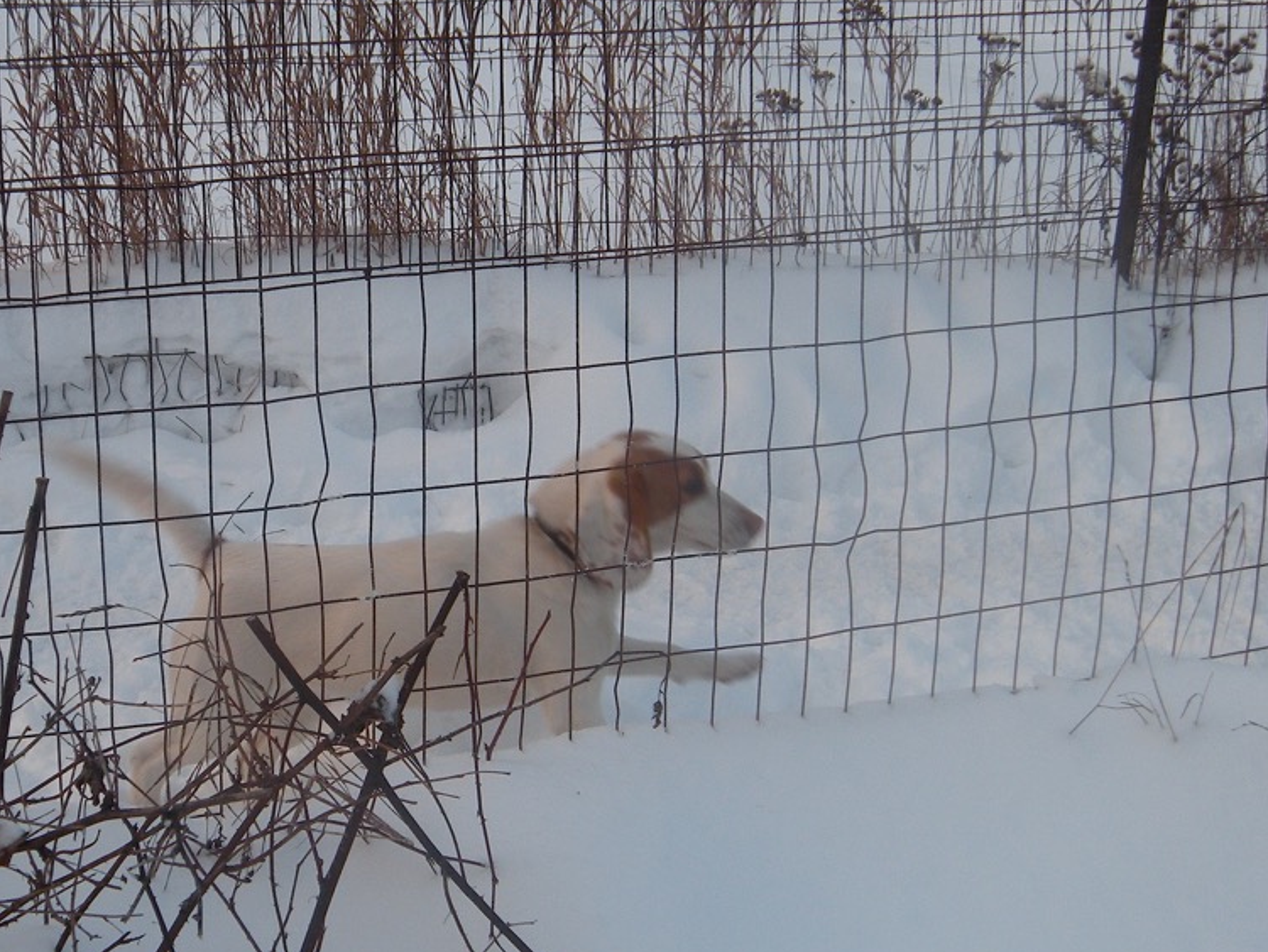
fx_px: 2052
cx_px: 336
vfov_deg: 26.1
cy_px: 465
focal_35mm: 56
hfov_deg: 33.7
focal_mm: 5.9
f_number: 3.8
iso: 64
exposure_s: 1/152
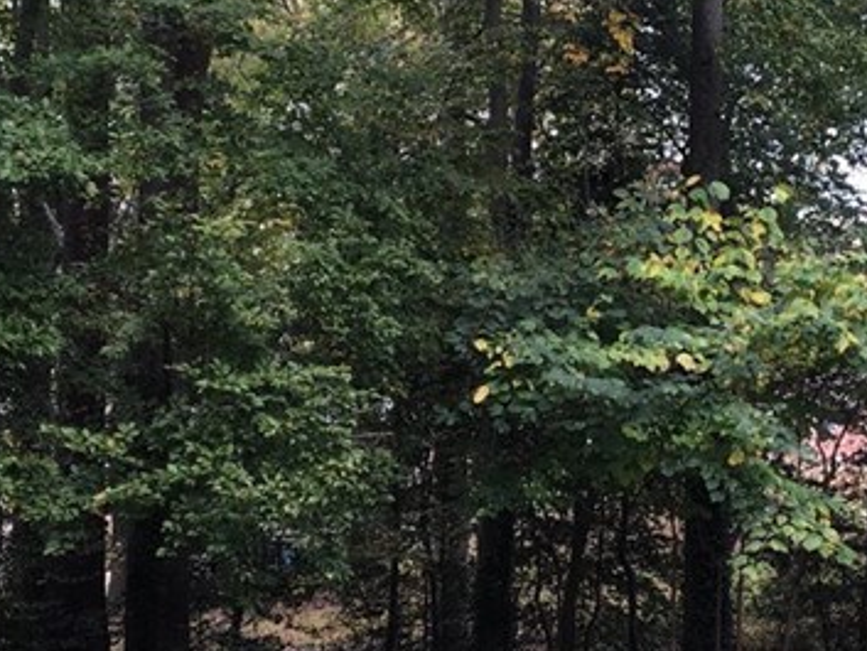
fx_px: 2105
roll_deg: -1.1
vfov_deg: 17.6
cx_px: 635
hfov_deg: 23.1
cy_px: 247
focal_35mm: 84
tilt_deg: +5.3
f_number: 2.2
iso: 32
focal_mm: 4.15
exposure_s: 1/120
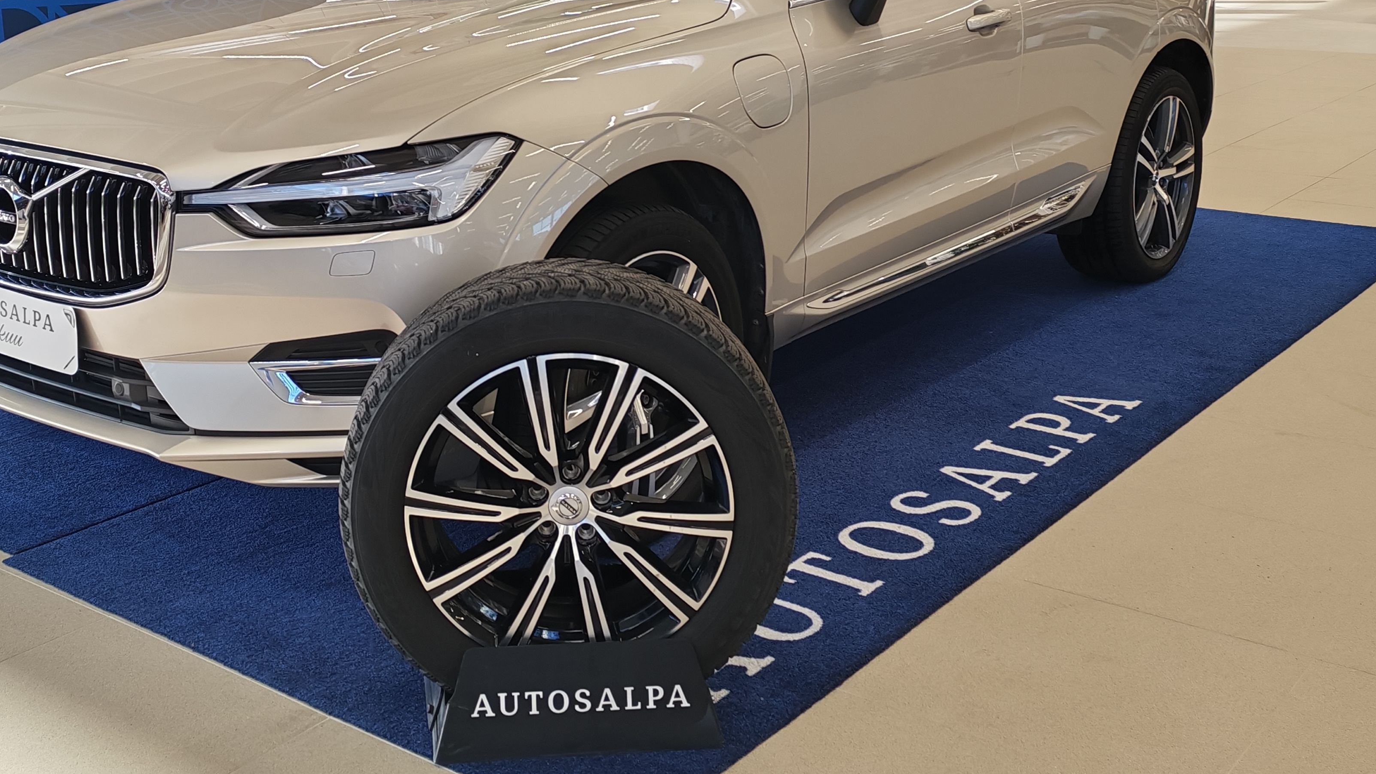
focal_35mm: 46
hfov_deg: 44.4
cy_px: 156
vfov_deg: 25.5
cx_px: 557
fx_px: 1678
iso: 100
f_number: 1.9
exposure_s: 1/100
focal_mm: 6.12
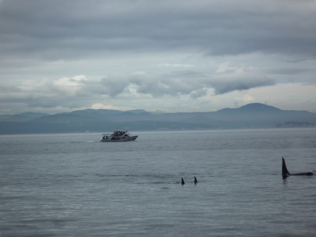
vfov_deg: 11.9
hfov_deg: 15.8
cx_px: 158
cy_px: 118
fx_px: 1141
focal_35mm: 125
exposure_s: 1/500
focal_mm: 22
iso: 100
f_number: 5.9
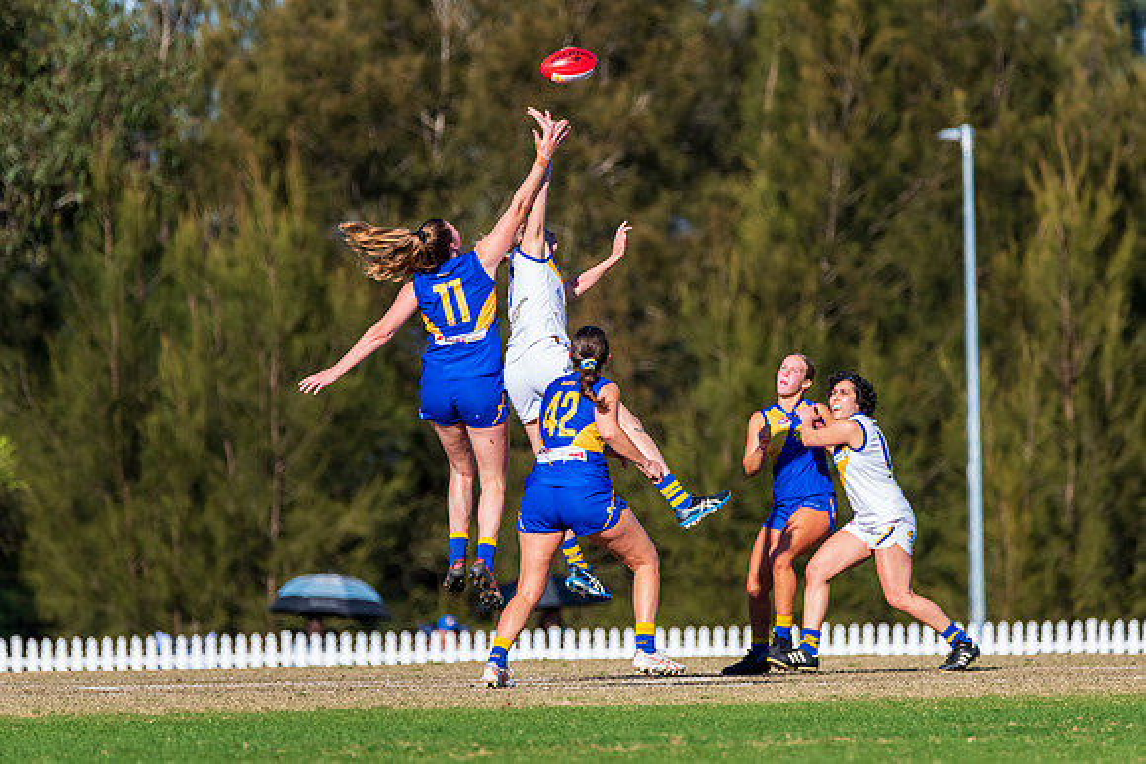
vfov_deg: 2.7
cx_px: 569
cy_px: 385
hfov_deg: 4.1
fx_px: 16117
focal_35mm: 506
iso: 800
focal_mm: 500
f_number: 9
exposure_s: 1/2000
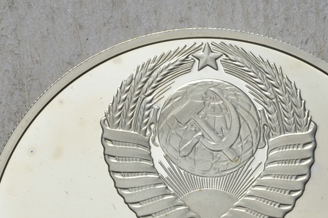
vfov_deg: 5.7
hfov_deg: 8.6
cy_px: 266
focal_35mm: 238
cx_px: -54
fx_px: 2164
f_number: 14
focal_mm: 50
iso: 400
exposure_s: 1/250
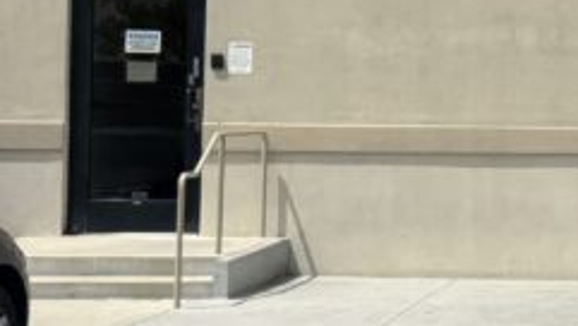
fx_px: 1703
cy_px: 84
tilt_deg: +4.6
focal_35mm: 111
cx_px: 1130
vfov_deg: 10.9
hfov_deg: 15.6
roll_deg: -2.0
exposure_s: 1/4950
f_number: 1.78
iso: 80
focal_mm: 6.76
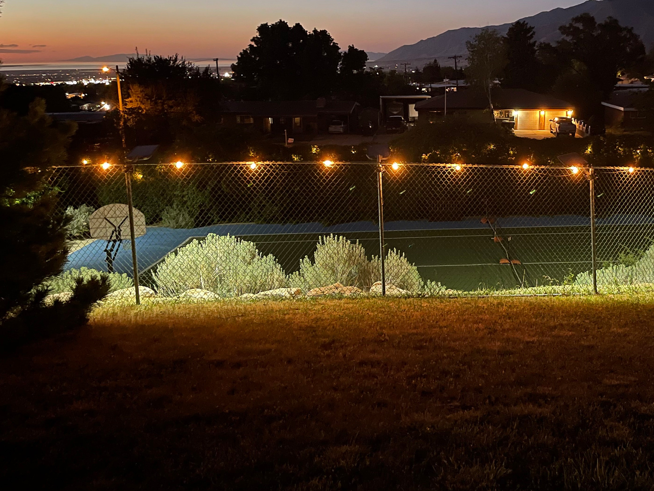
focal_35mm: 36
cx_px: 460
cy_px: 183
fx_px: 680
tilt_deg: -10.4
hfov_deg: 50.0
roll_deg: +0.7
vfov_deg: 39.4
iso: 1000
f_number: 1.6
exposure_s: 1/9
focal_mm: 5.1
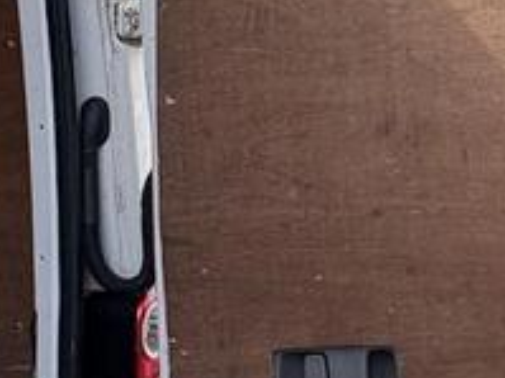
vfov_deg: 22.8
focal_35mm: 63
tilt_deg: +7.4
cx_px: 528
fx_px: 919
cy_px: 51
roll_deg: +0.4
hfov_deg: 28.5
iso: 40
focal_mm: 2.22
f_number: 2.2
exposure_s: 1/779
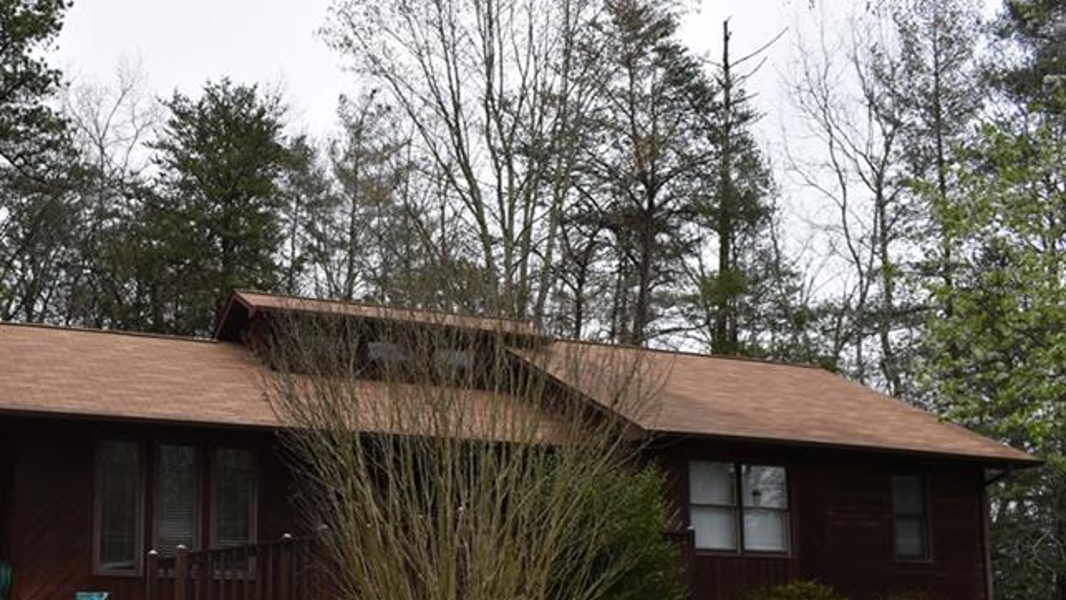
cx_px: 298
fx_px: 1272
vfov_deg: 26.3
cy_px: 434
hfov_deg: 44.3
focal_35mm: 45
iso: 160
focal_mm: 18
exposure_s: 1/125
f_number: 5.6
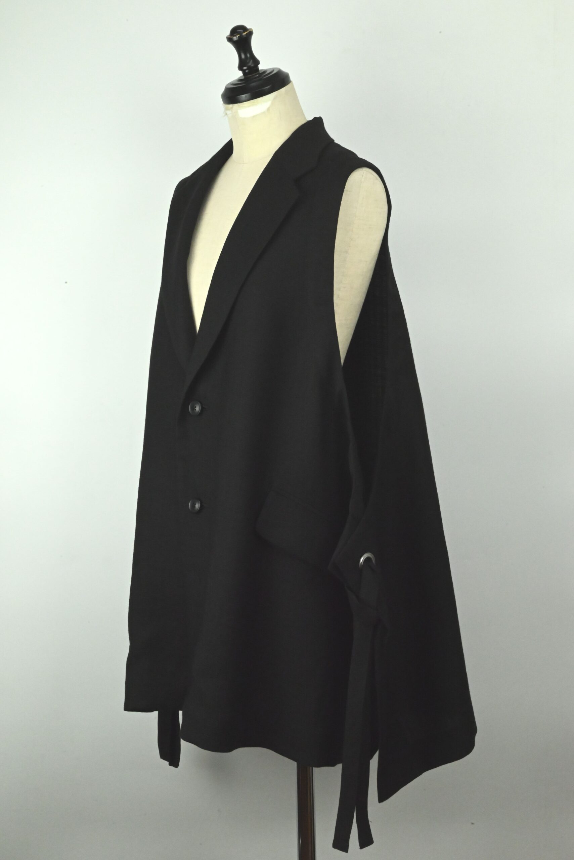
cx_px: 287
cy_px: 430
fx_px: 1195
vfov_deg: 39.6
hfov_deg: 27.0
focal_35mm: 50
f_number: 29
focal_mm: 50
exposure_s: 1/40
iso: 8000
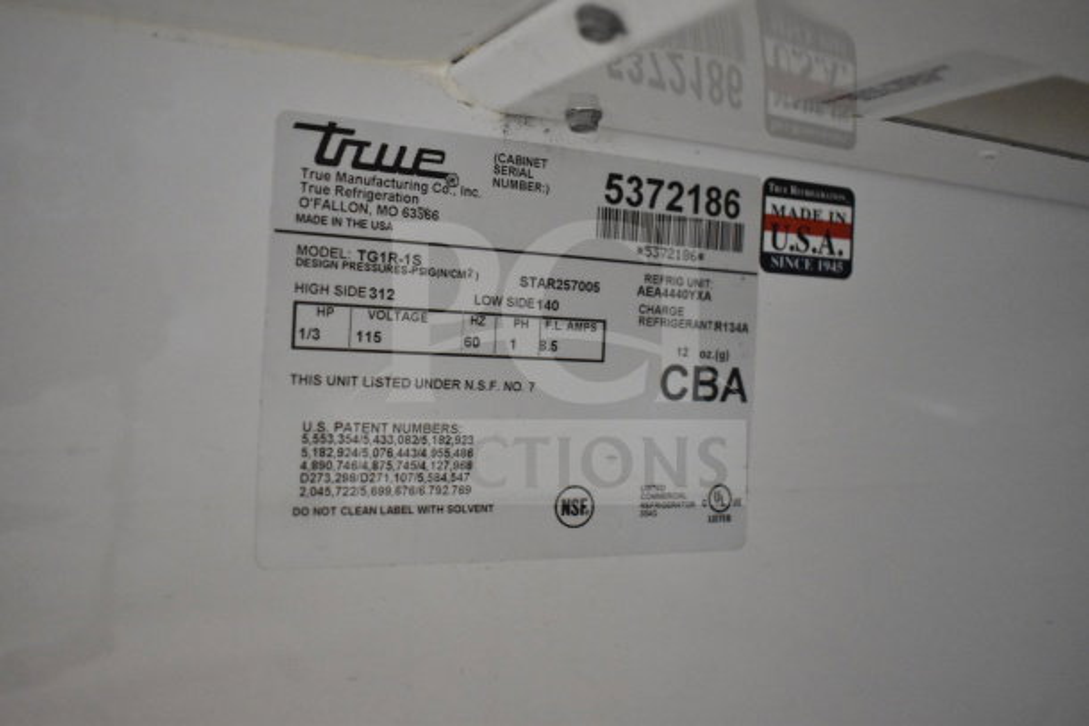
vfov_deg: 36.9
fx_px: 1089
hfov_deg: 53.1
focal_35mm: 36
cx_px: 544
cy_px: 363
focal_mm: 24
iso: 6400
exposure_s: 1/80
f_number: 4
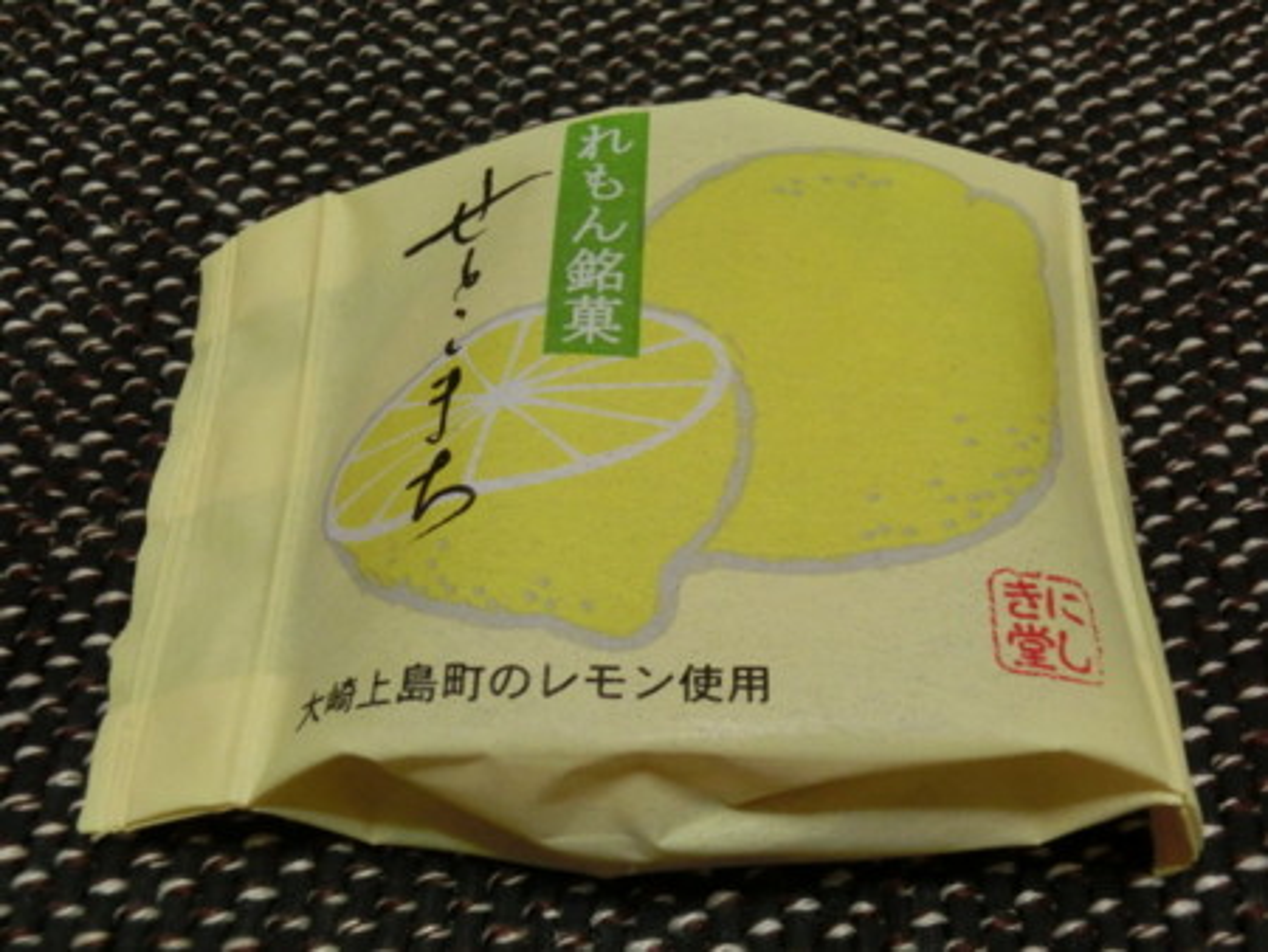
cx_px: 634
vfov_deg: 36.0
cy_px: 476
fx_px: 1466
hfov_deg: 46.8
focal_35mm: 40
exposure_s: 1/60
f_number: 4
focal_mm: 7.15
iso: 800
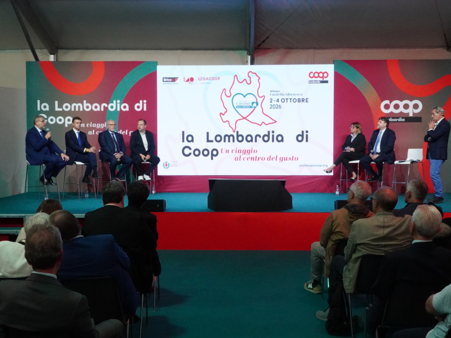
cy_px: 169
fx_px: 489
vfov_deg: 38.1
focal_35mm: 38
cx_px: 228
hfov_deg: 49.5
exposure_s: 1/100
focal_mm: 23
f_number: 16
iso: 6400
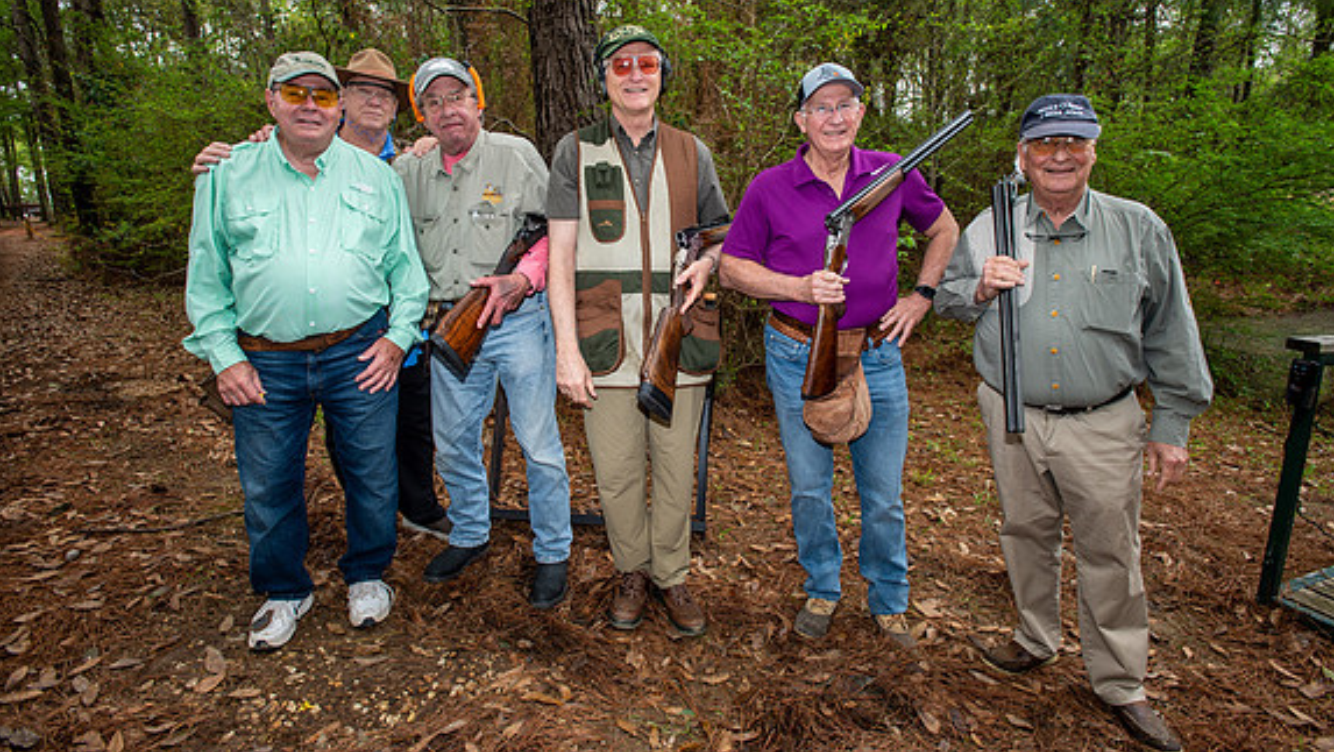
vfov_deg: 60.8
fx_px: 637
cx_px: 668
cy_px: 324
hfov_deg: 92.6
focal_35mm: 18
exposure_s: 1/160
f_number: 6.3
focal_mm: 17
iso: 400
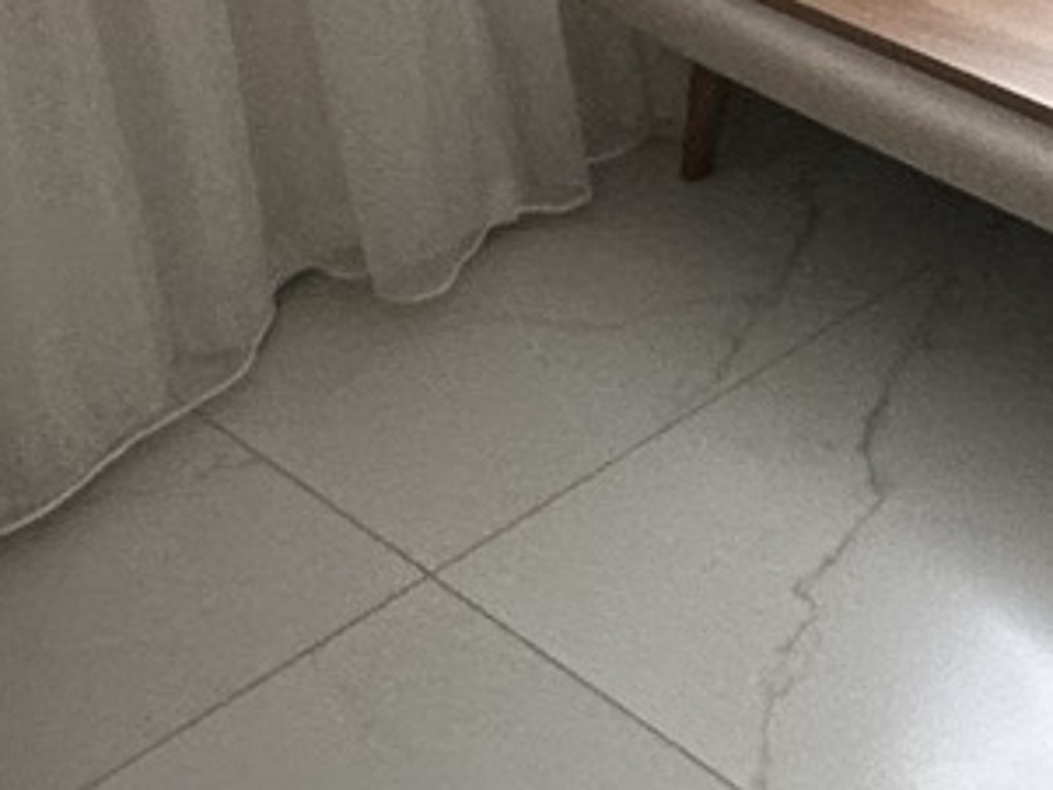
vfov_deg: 13.8
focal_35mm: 93
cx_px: 1546
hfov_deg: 18.8
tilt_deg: -12.3
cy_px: -720
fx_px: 2830
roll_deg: +2.2
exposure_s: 1/100
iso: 80
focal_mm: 2.22
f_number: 2.2
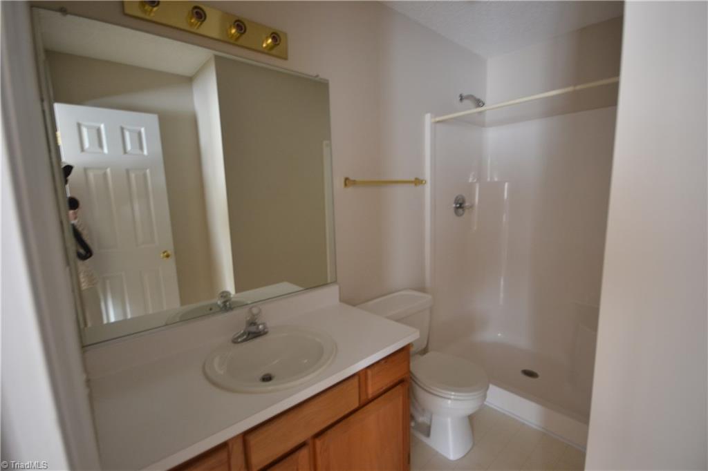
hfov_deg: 95.0
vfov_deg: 72.0
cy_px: 236
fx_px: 324
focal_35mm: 16
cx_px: 354
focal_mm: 11
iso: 800
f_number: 4.2
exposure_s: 1/1.6
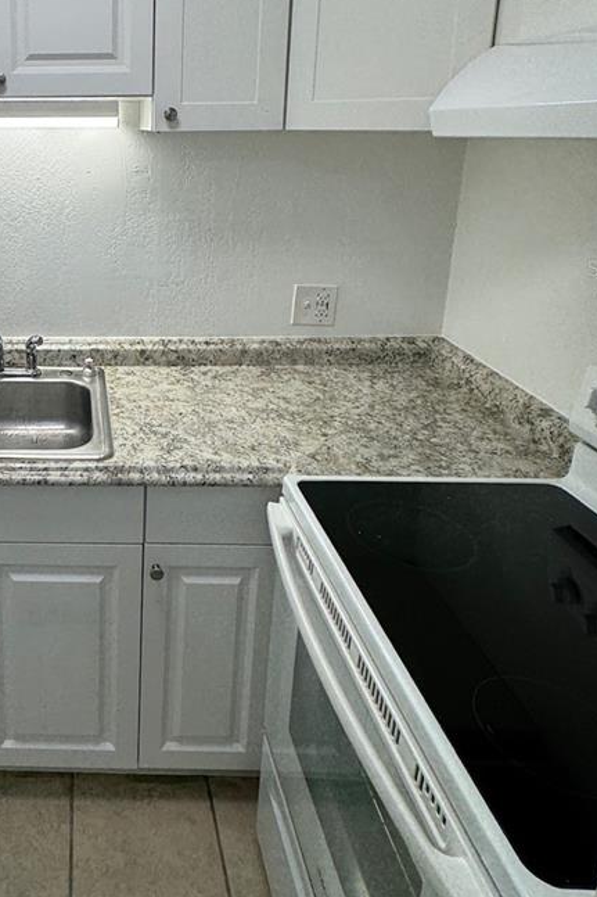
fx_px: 672
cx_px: 62
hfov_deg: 43.8
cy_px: 268
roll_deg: +1.8
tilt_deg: -12.8
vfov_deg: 64.8
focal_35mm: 27
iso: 40
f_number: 2.2
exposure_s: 1/120
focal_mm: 2.22
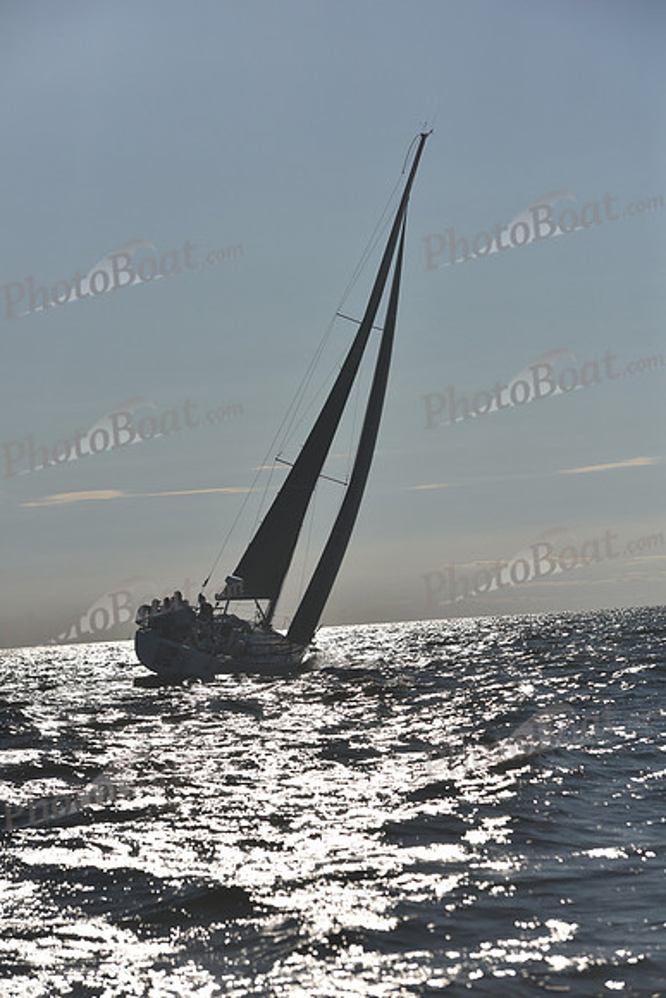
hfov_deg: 12.5
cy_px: 499
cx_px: 333
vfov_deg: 18.6
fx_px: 3050
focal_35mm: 110
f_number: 5.6
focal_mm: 110
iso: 250
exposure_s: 1/5000
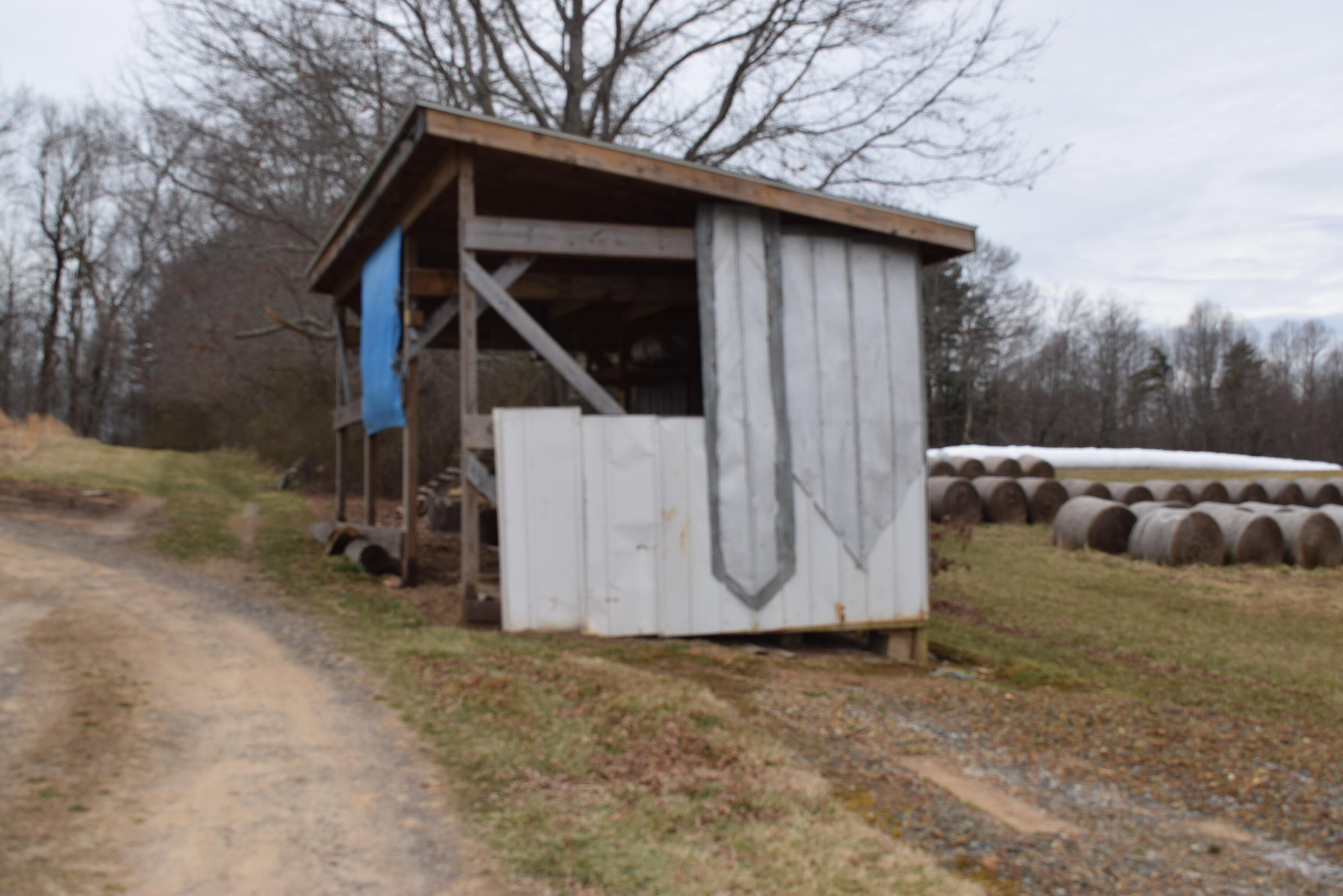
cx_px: 672
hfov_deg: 51.3
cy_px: 448
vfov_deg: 35.5
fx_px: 1399
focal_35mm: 38
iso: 100
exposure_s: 1/200
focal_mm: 25
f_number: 8
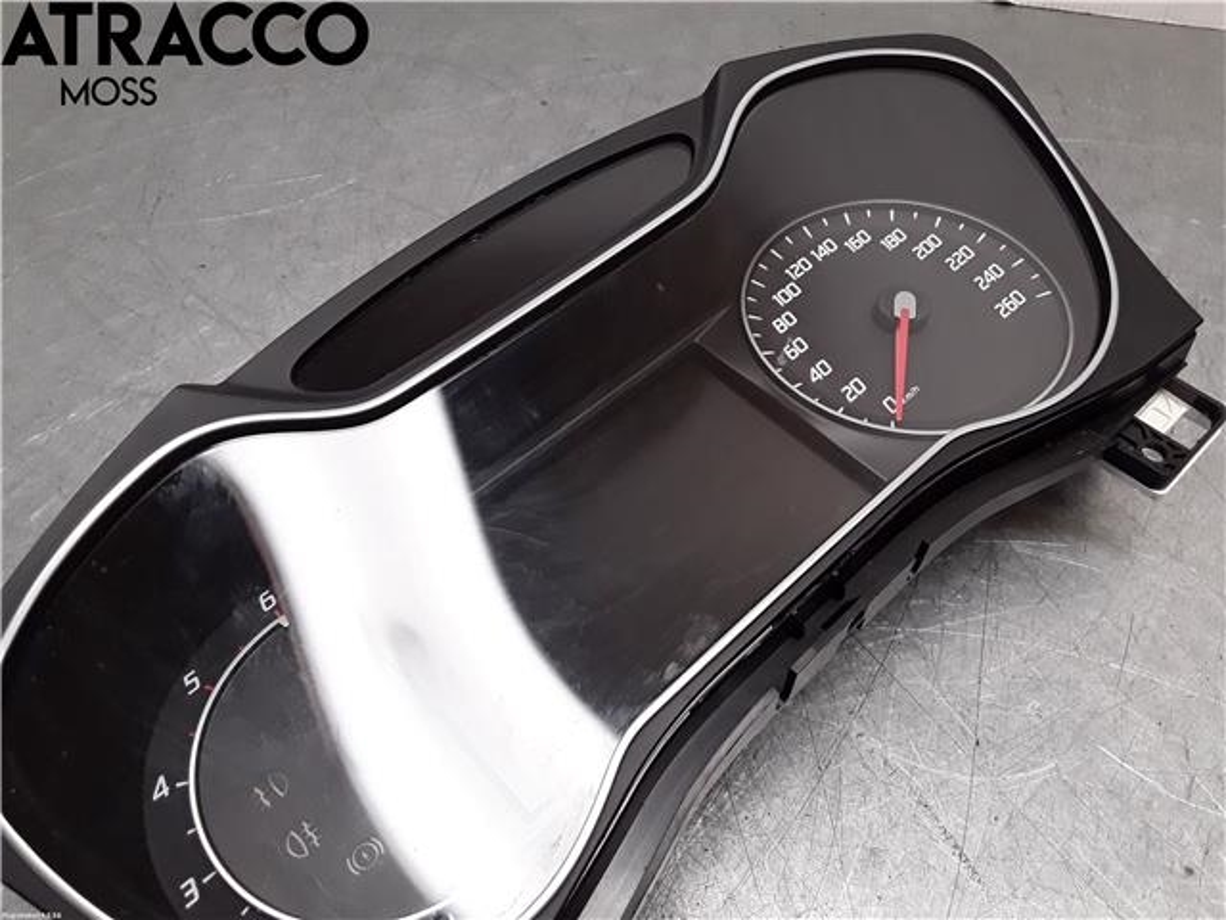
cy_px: 460
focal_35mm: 28
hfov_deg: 63.4
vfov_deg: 49.7
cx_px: 613
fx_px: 992
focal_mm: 2.91
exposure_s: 1/146
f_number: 1.9
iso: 100
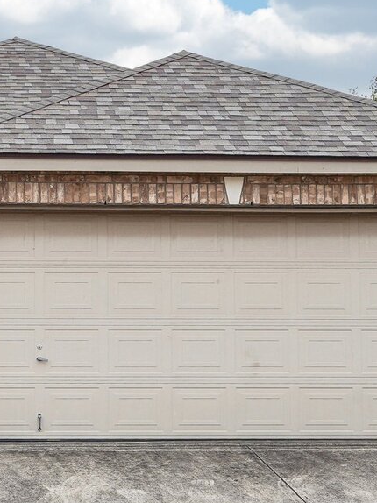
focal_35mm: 95
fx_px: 1381
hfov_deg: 15.3
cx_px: 16
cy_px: 209
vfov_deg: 20.6
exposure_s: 1/160
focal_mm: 35
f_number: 8
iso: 100
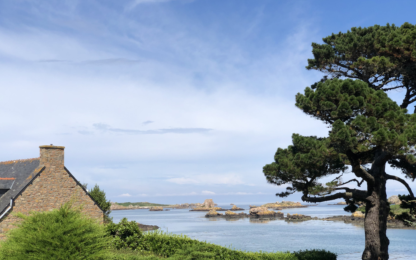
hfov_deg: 36.3
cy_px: 155
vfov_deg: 23.1
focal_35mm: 56
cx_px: 209
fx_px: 635
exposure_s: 1/1779
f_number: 2.4
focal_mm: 6
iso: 16
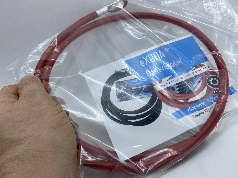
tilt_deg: -33.4
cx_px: 119
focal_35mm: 26
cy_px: 89
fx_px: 179
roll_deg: +14.8
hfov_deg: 67.3
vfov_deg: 53.1
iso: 32
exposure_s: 1/597
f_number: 1.8
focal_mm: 4.25
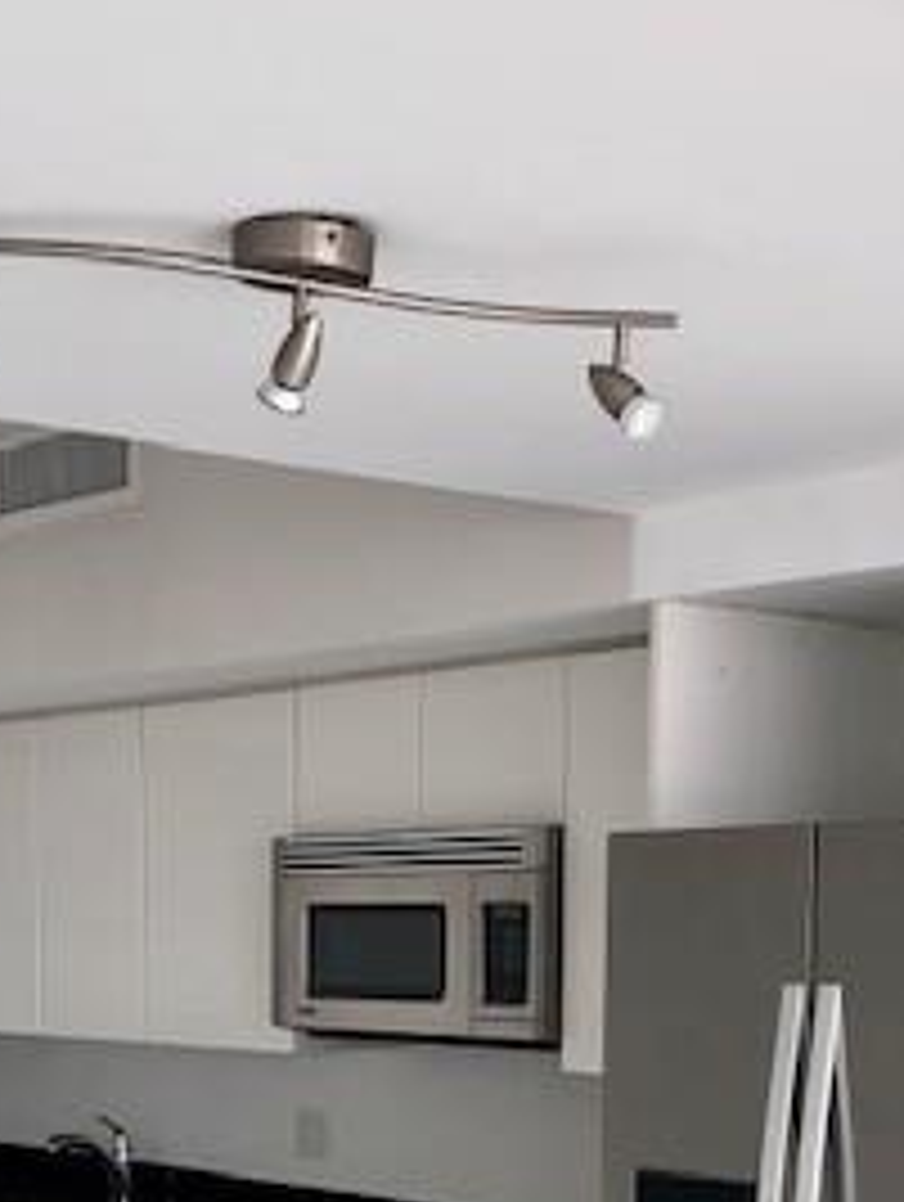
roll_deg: +0.0
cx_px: 216
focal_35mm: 67
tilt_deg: -5.9
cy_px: 1170
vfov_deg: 27.5
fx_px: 2327
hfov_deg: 21.8
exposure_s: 1/126
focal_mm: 3.99
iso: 20
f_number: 1.8
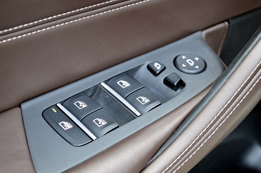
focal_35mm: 91
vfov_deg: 15.1
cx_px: 121
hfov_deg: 22.5
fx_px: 656
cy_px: 85
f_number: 5.6
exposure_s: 1/40
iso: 800
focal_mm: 55
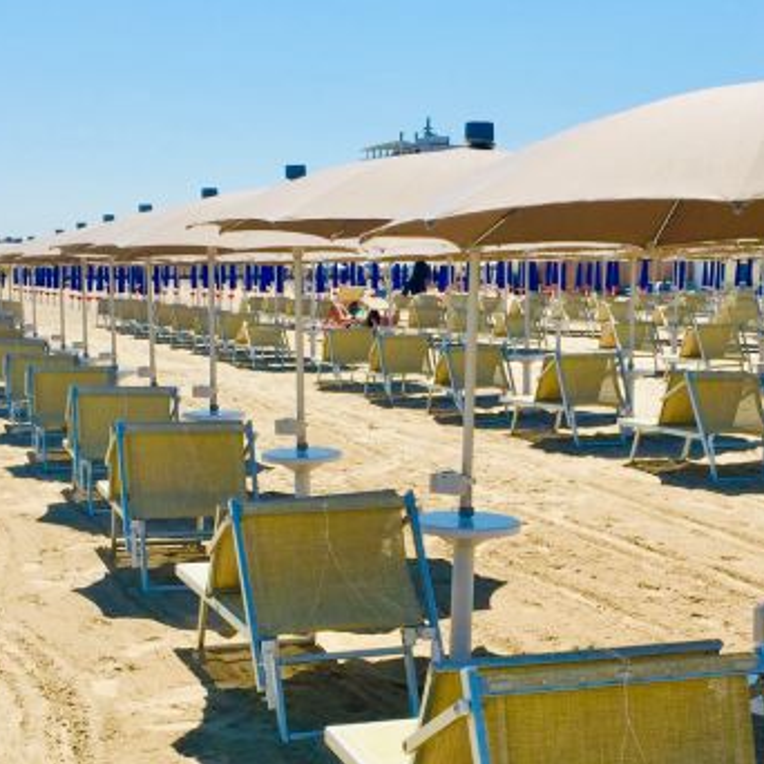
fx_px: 1498
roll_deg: -1.7
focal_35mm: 60
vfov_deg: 28.3
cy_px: 543
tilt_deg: -8.9
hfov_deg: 28.6
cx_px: 436
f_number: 2.2
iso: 32
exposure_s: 1/2825
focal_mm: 4.15
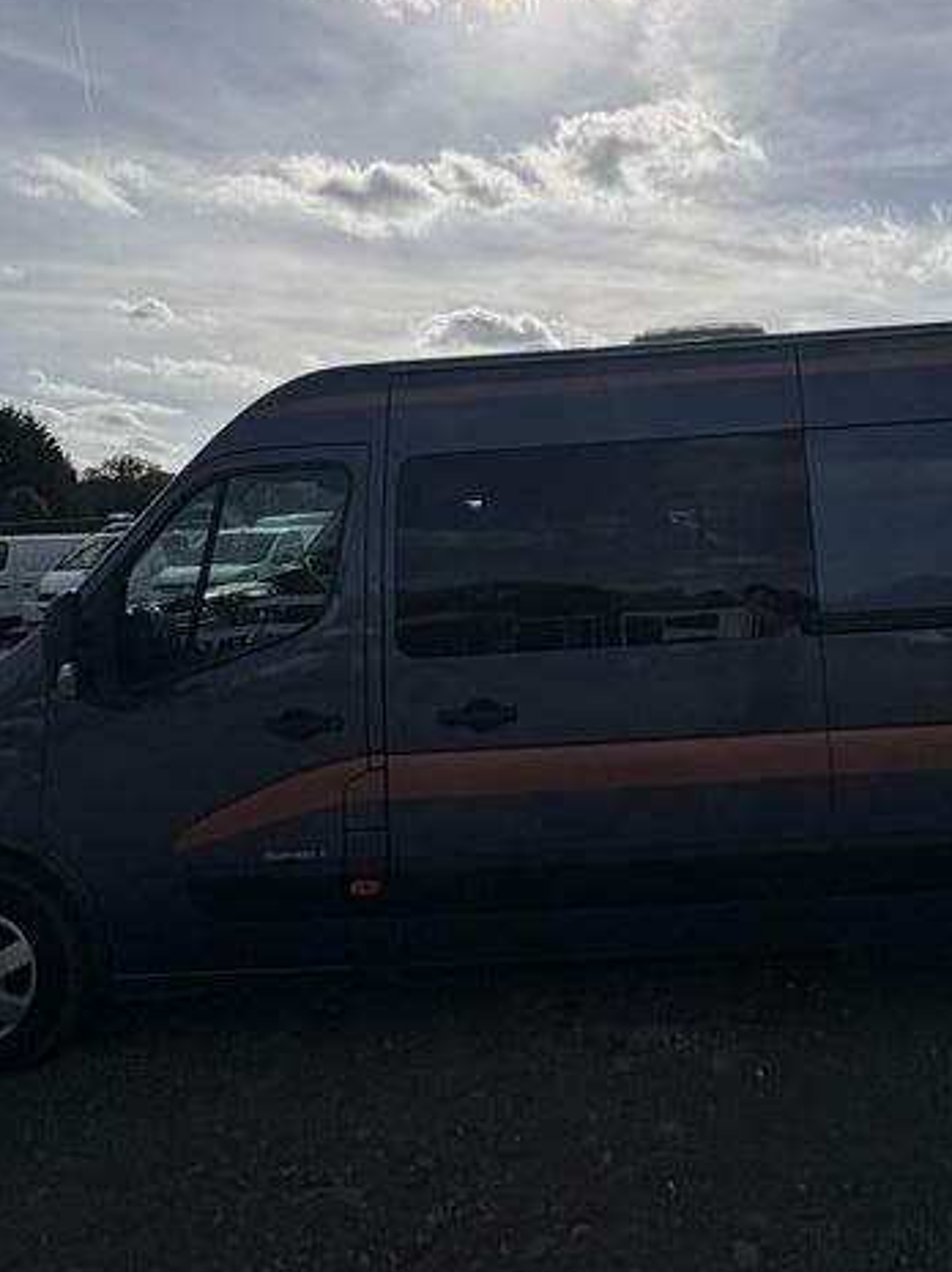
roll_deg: +3.8
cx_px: 695
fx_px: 991
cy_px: 419
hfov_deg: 49.6
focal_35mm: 27
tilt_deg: +16.2
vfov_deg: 63.6
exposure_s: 1/7299
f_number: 2.2
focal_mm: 2.22
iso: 40
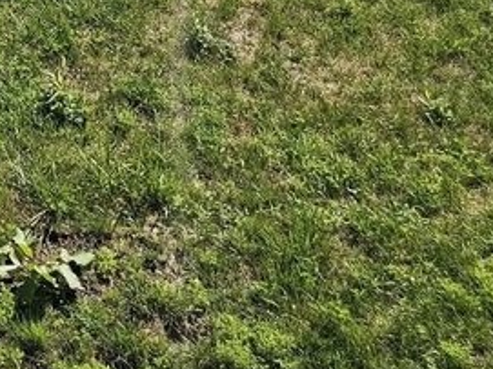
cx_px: -311
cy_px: -249
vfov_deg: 15.2
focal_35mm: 87
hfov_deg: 18.9
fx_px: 1239
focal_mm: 6.3
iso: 10
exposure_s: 1/661
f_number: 1.7
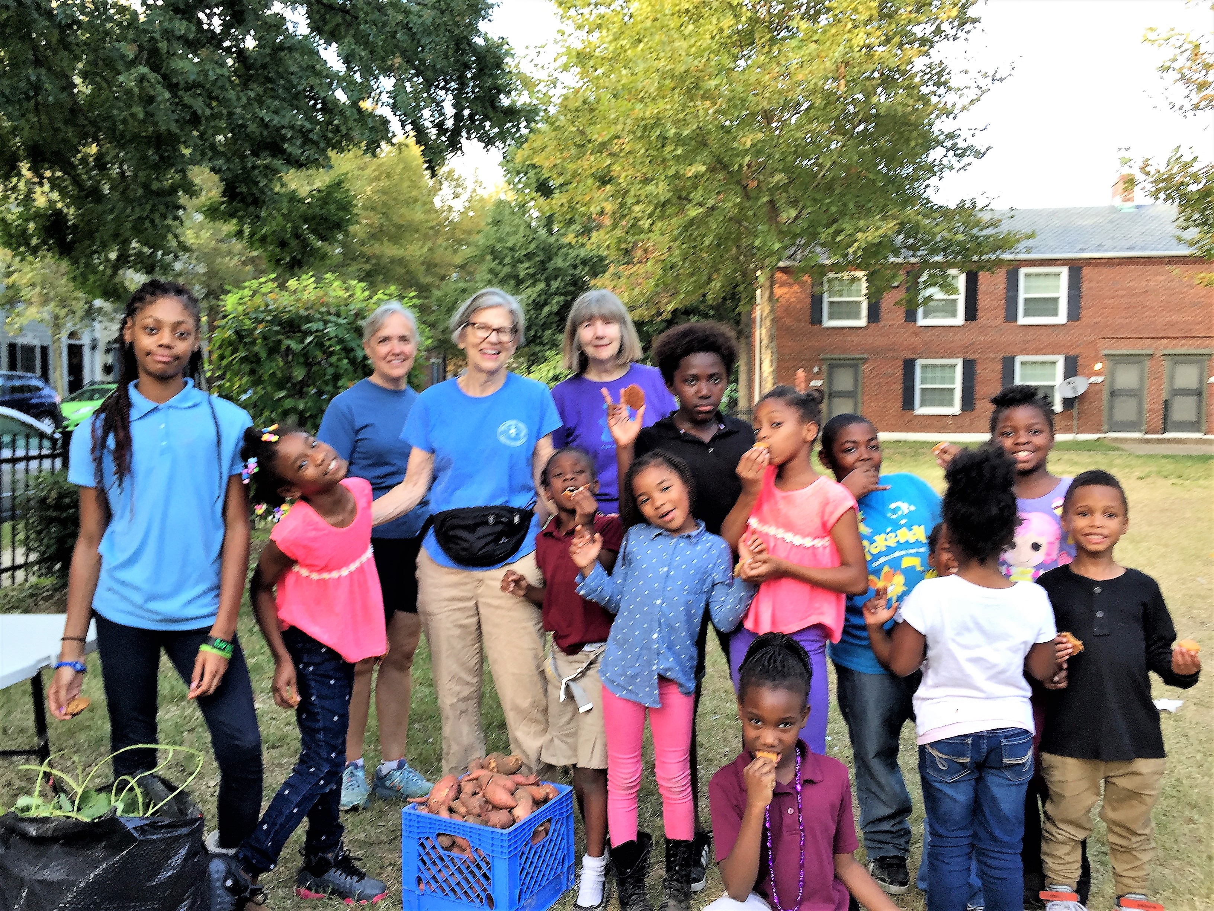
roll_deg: -0.3
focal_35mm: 29
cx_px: 607
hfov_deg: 61.7
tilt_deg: -2.9
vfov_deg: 48.2
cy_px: 456
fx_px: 1017
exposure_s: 1/60
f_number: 2.2
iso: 32
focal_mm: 4.15
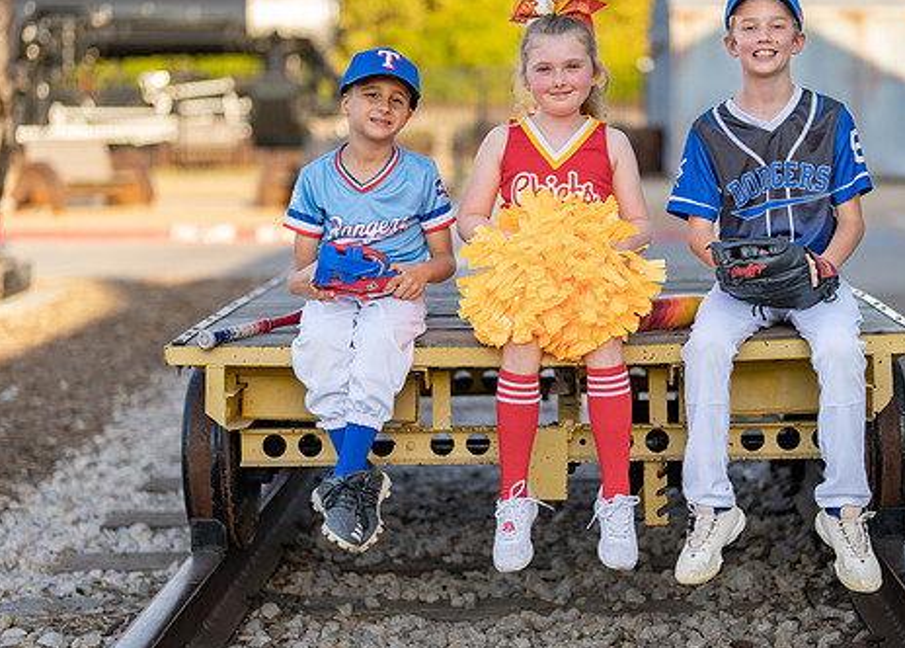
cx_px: 569
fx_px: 2057
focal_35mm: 80
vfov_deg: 17.9
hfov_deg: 24.7
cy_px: 312
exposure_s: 1/2000
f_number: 1.2
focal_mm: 50
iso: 100
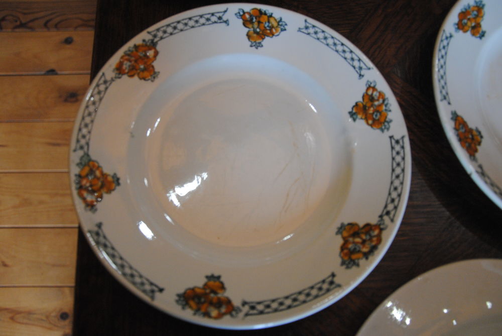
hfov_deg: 59.4
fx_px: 440
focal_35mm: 32
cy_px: 168
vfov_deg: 41.8
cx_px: 251
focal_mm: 21
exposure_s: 1/30
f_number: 3.8
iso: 800
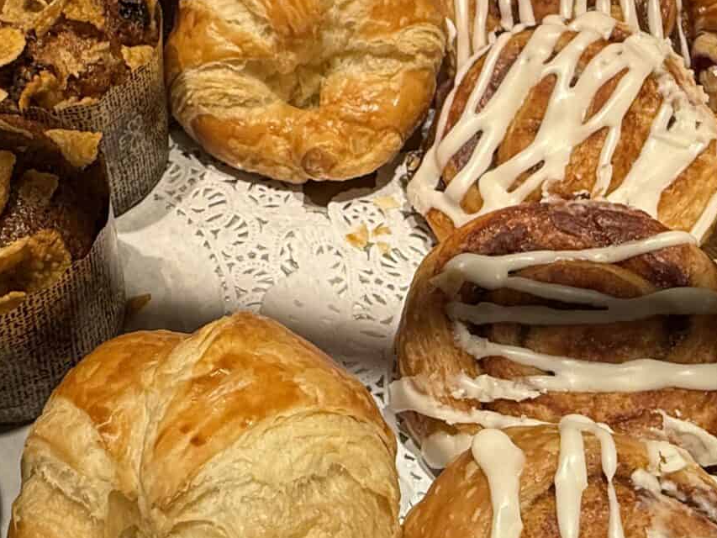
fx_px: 870
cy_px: 153
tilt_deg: -46.4
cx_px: 225
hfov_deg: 44.0
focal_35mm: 42
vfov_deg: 33.8
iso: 200
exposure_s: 1/120
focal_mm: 2.22
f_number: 2.2
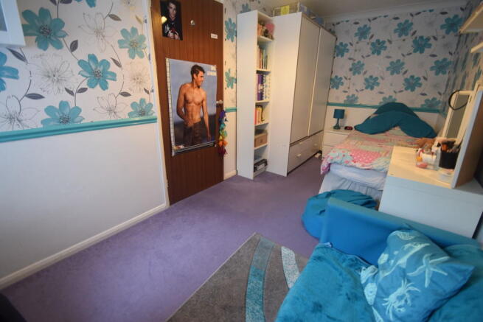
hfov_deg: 100.4
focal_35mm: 15
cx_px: 242
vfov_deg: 77.4
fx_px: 201
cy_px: 161
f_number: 3.5
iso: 800
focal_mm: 10
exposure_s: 1/20
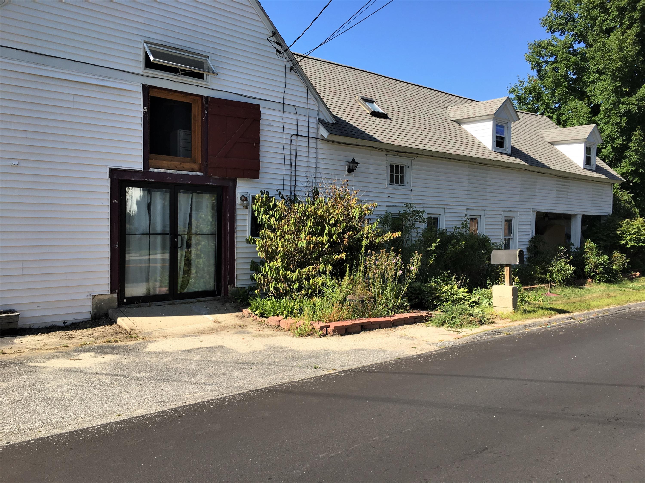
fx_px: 540
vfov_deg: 48.2
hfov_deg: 61.7
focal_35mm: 29
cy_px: 242
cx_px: 322
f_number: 2.2
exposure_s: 1/986
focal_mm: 4.15
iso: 25
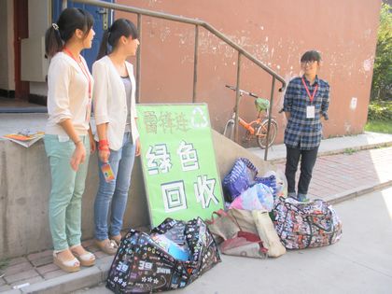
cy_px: 147
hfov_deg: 50.1
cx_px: 196
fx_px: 419
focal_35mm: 37
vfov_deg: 38.7
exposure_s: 1/125
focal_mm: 6.6
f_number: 3.5
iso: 64
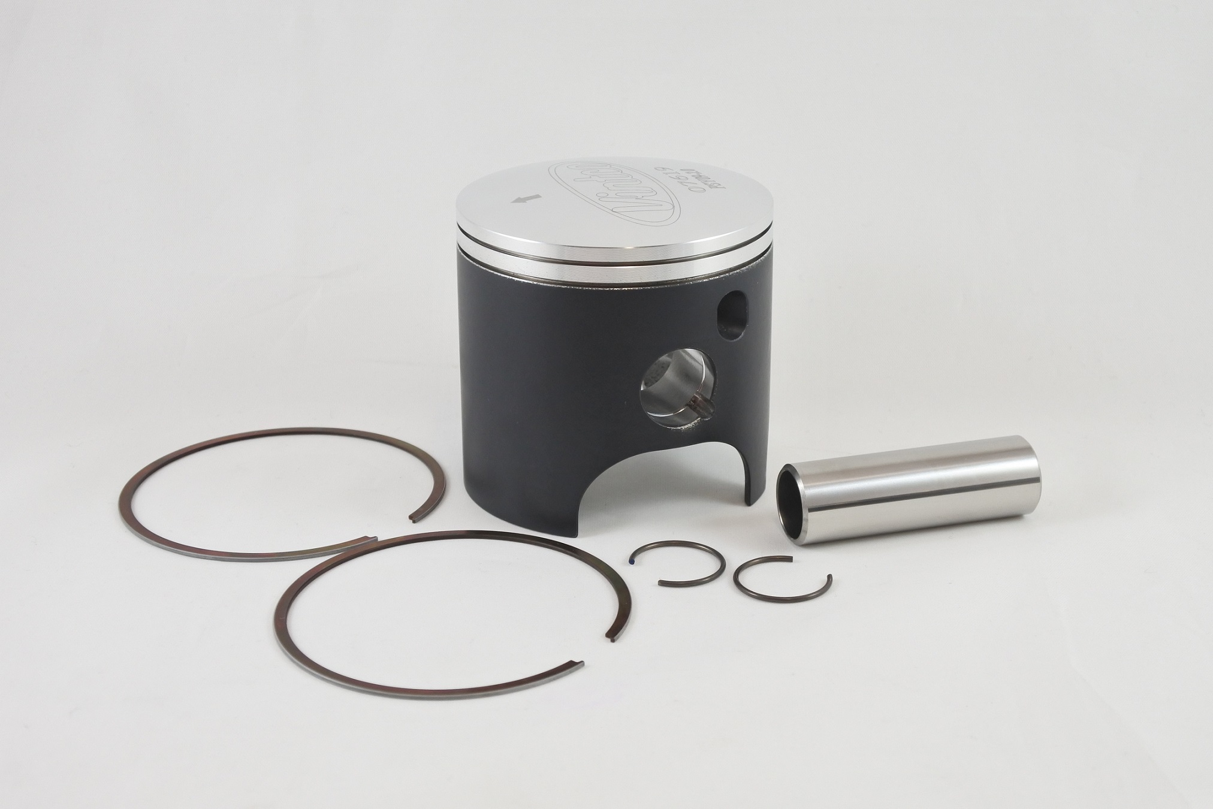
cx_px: 606
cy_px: 404
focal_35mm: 51
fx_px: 1719
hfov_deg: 38.9
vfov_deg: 26.5
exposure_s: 1/125
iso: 400
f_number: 4.5
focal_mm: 18.9
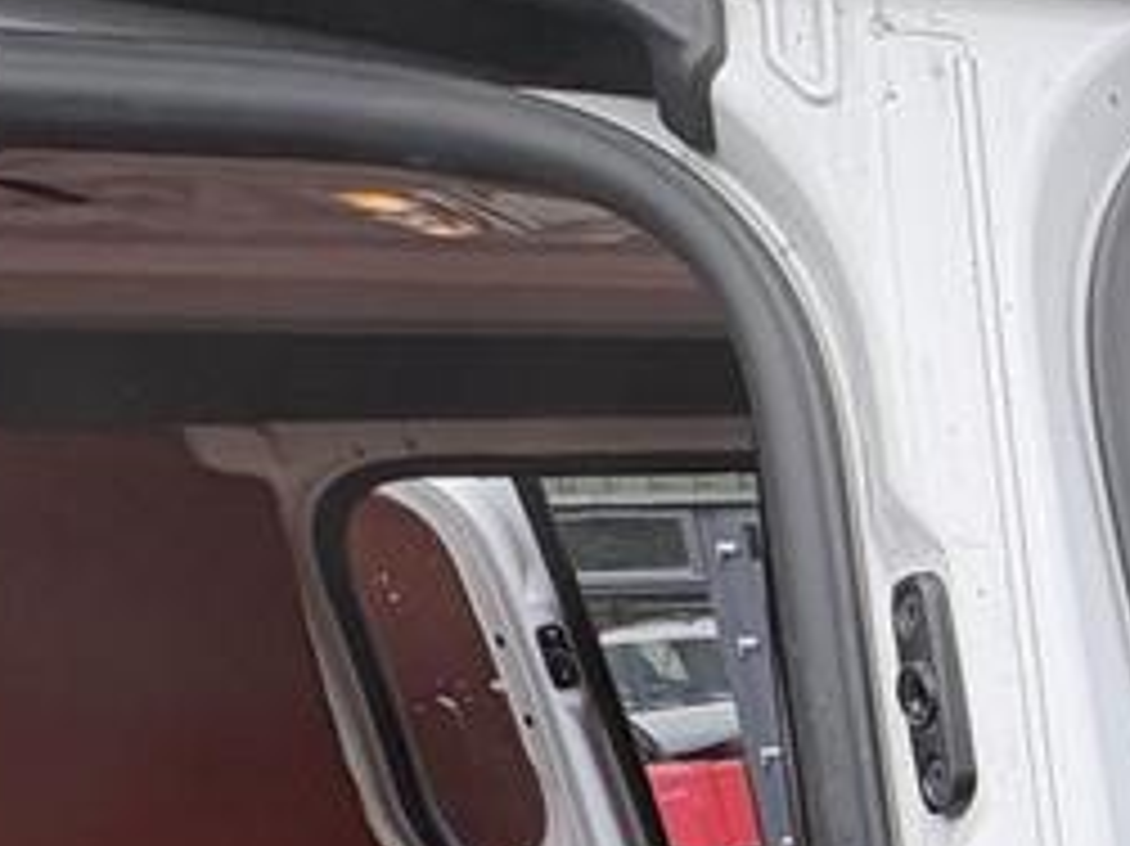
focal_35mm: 50
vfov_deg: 25.6
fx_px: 1631
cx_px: 1877
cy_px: 1053
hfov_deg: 24.4
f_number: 2.2
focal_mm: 2.22
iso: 64
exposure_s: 1/347
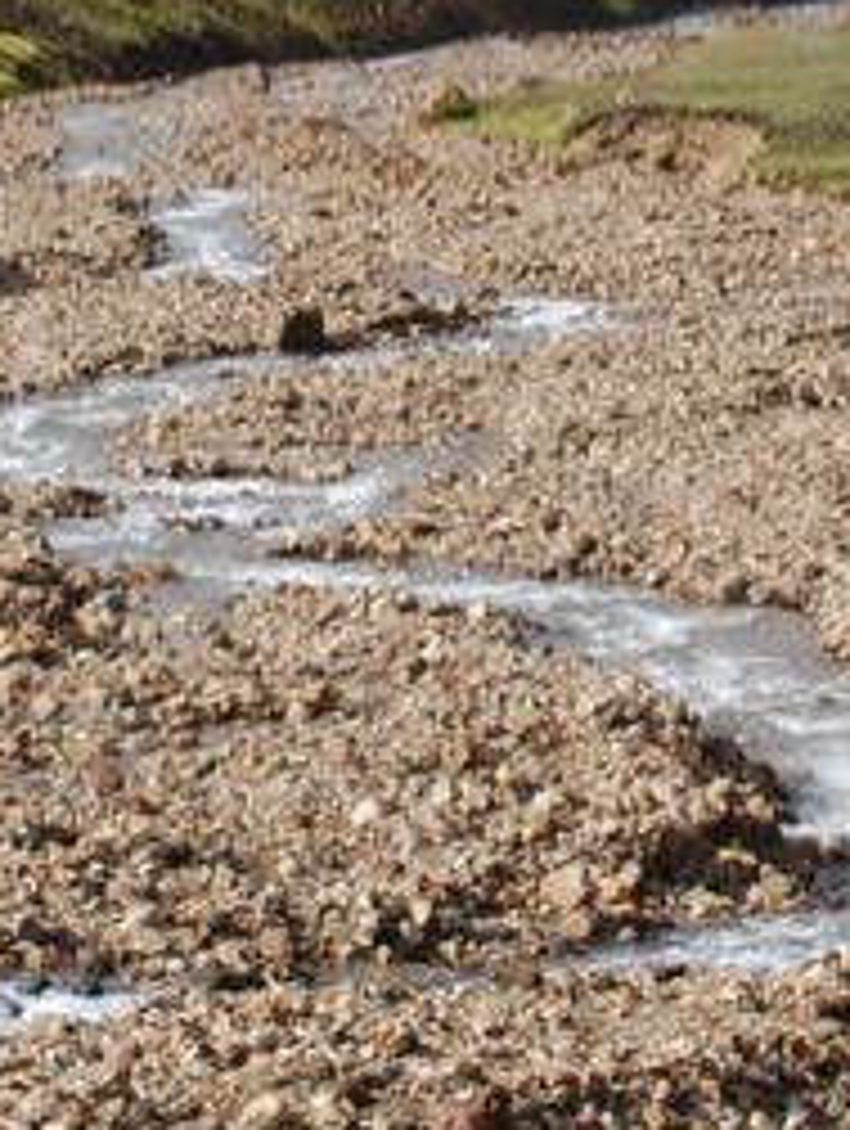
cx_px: 495
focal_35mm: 239
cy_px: -115
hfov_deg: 6.2
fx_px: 7805
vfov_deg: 8.2
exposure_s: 1/200
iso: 100
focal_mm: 26
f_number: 8
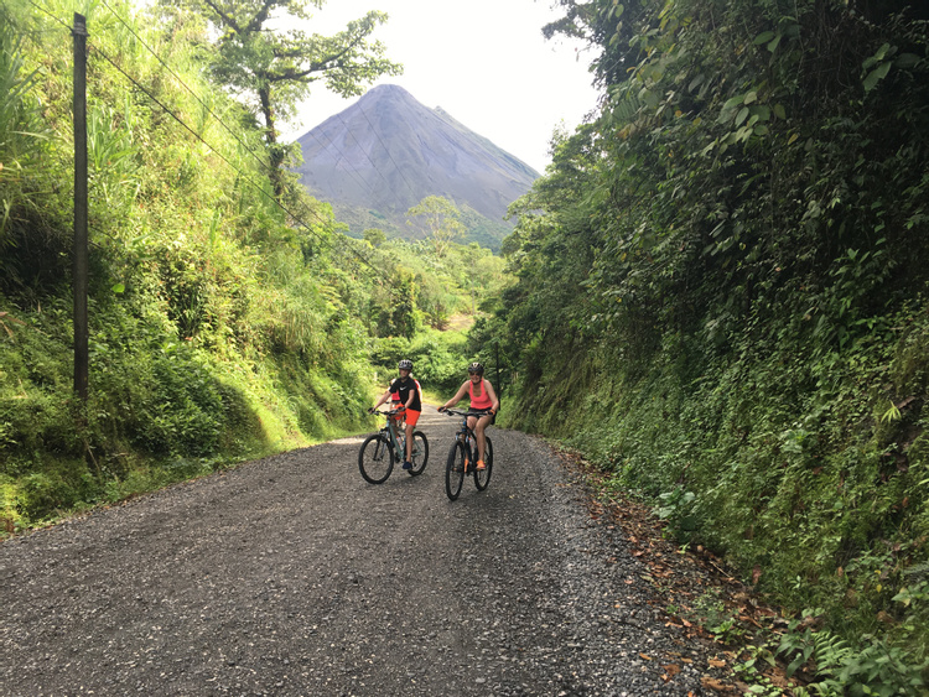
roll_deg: +0.1
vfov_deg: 48.3
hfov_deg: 61.6
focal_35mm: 29
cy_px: 348
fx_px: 779
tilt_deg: -4.5
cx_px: 464
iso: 25
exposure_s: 1/278
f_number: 2.2
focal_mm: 4.15
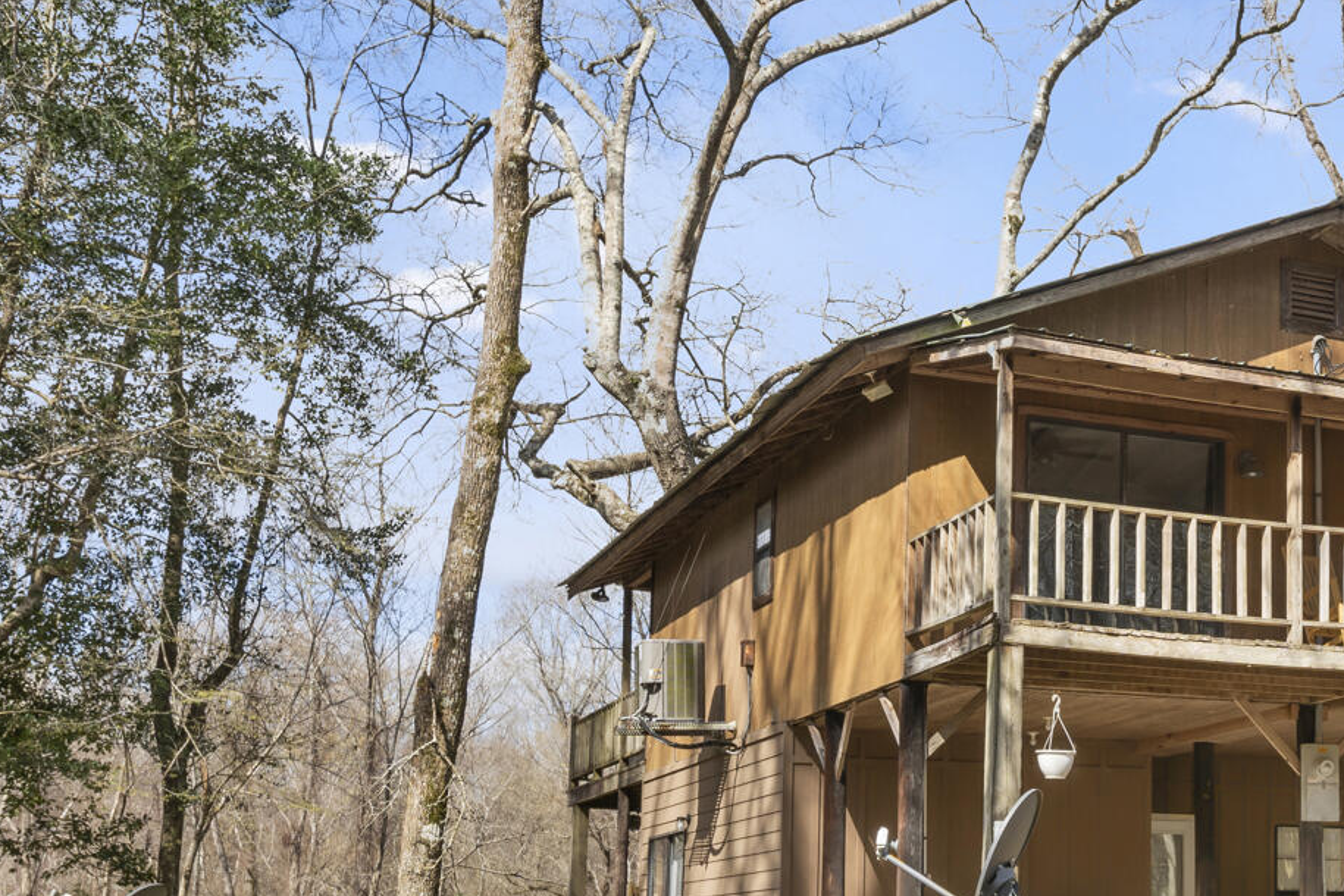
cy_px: 682
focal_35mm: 59
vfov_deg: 22.8
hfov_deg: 31.0
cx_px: 1394
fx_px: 2202
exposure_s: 1/125
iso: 200
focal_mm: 27
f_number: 11
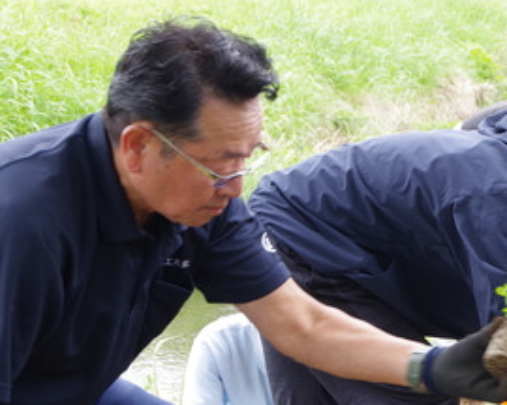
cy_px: 271
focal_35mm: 120
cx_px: 588
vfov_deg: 12.8
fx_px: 1801
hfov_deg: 15.5
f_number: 7.1
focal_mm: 36
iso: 100
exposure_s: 1/80
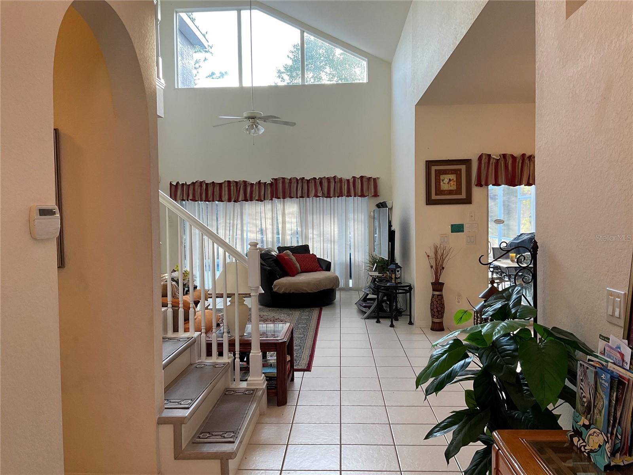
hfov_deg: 61.7
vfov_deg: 48.2
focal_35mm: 29
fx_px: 530
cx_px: 316
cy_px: 238
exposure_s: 1/60
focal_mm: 3
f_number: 1.8
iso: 40
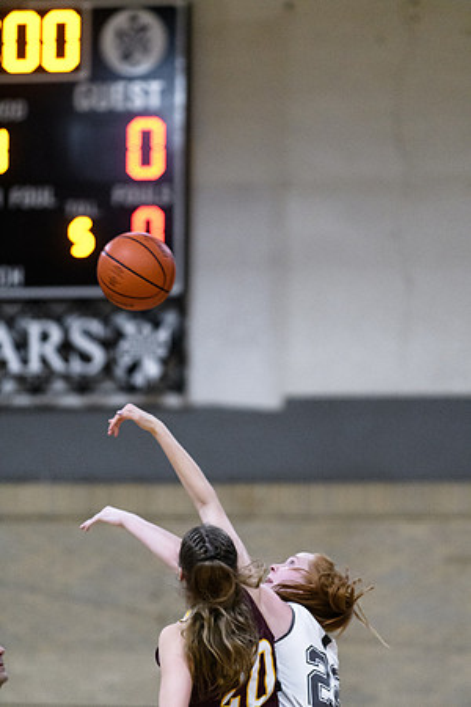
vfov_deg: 7.2
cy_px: 354
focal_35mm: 285
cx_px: 236
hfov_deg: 4.8
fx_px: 5593
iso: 8000
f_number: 2.8
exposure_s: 1/800
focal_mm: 190
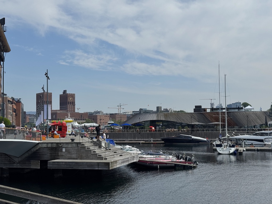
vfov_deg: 30.3
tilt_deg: +3.1
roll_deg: +0.5
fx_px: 377
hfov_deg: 39.7
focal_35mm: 48
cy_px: 102
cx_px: 136
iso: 64
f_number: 1.78
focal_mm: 6.76
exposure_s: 1/7937
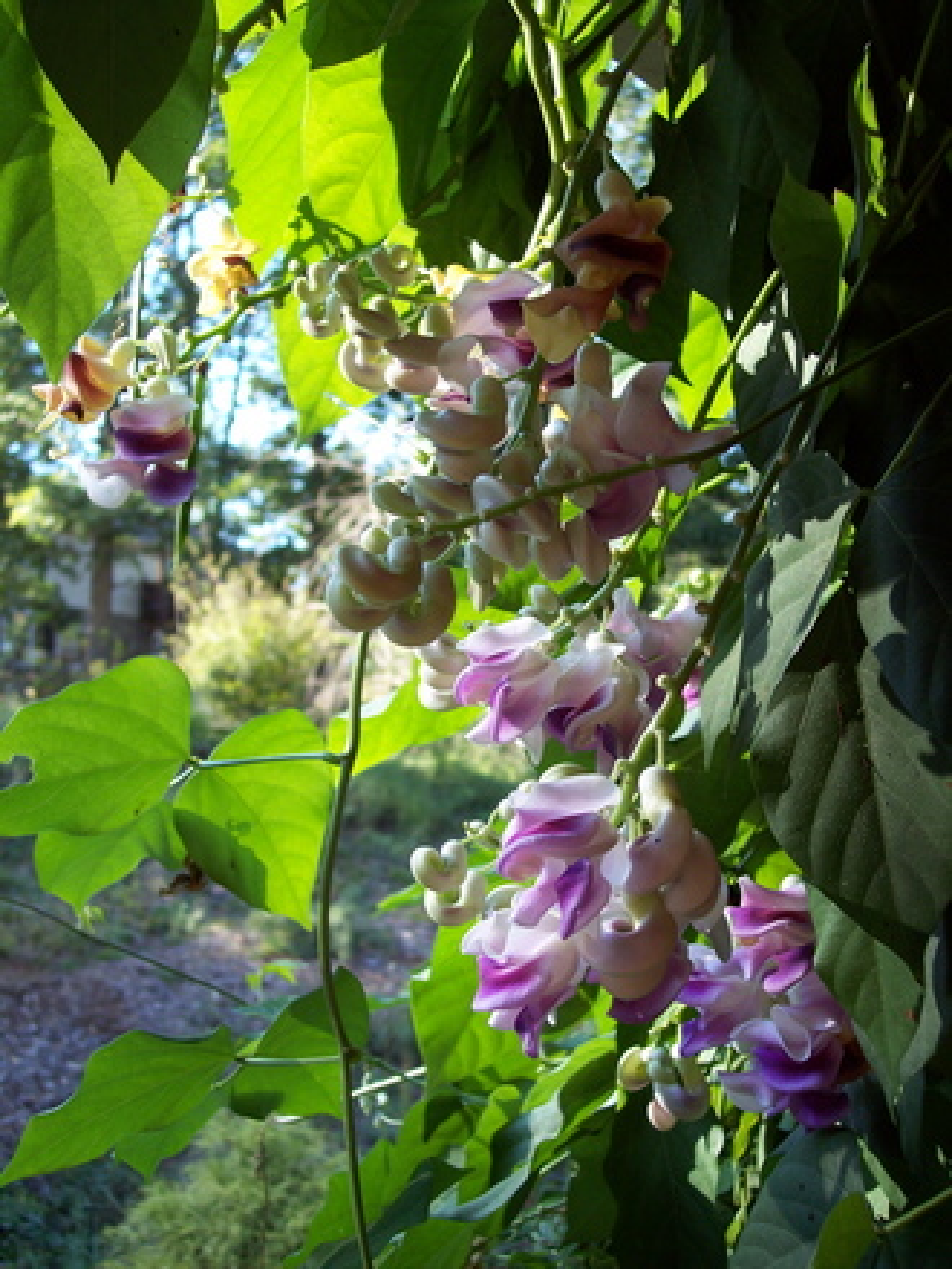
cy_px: 634
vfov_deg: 47.9
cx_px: 476
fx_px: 1430
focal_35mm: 39
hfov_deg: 36.8
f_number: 3.4
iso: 100
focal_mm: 8
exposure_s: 1/90
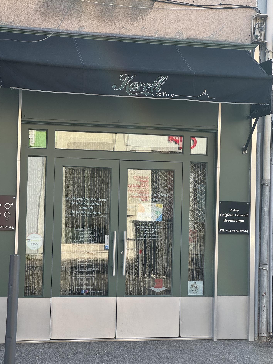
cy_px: 183
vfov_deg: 25.0
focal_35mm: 78
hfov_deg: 18.9
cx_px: 136
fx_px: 820
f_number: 2.8
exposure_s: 1/231
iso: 25
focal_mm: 9
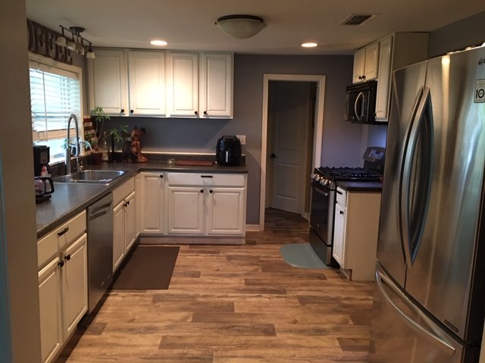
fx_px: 406
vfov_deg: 48.2
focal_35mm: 29
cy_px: 182
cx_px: 242
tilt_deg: -7.7
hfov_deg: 61.7
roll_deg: -2.5
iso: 50
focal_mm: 4.15
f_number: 2.2
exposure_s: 1/4
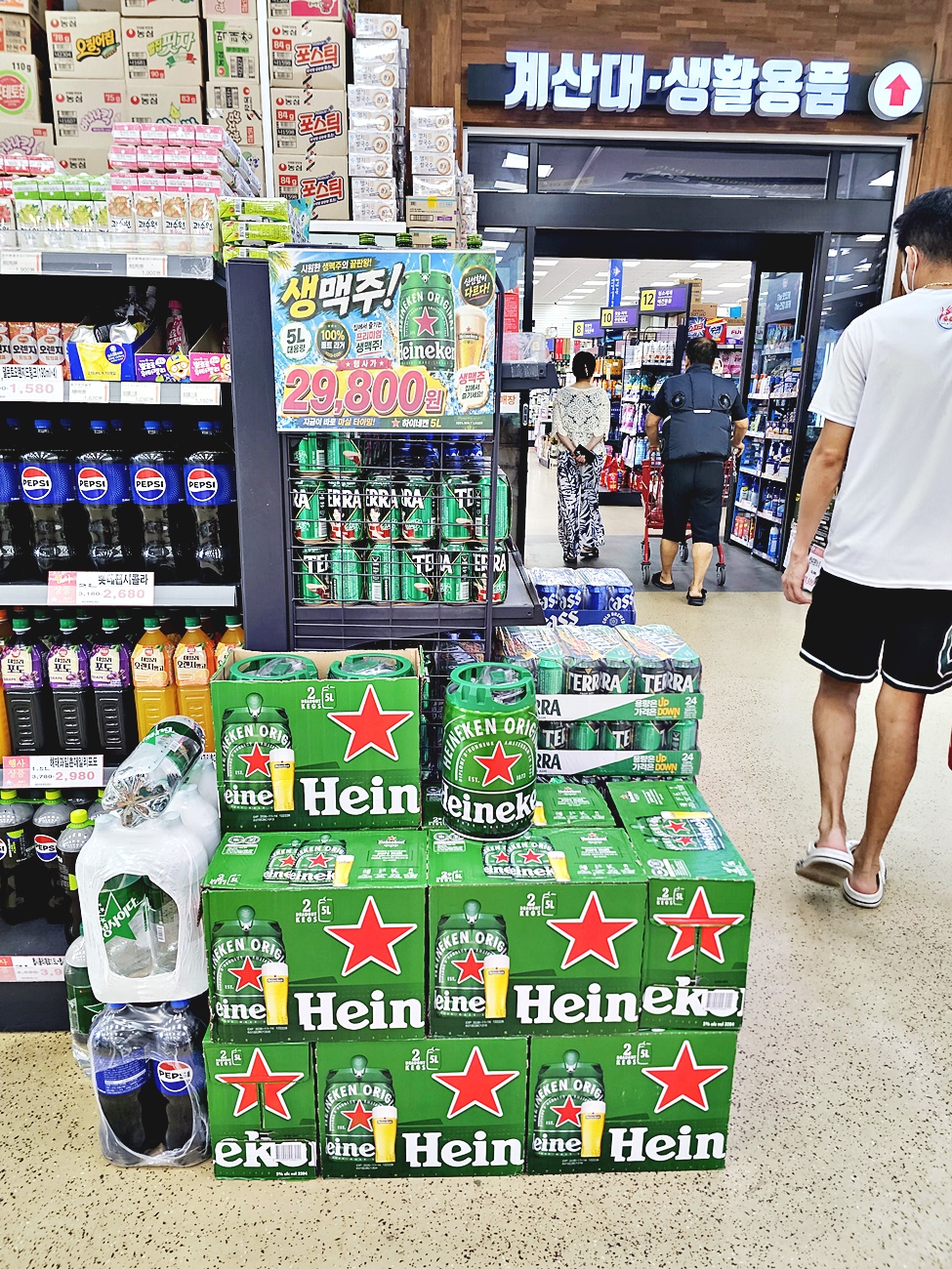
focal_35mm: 23
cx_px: 476
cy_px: 634
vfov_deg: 73.9
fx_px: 843
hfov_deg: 58.9
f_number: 1.7
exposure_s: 1/120
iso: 160
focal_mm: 6.3
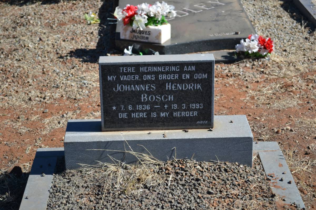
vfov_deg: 16.6
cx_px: 158
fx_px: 724
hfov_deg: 24.6
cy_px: 105
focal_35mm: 82
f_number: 5.6
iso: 125
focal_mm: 55
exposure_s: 1/125
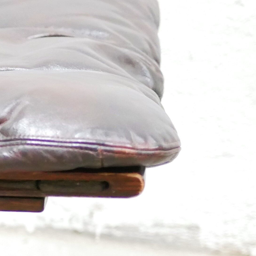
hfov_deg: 10.7
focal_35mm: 150
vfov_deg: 11.4
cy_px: 305
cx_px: -252
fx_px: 1255
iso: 3200
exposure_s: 1/30
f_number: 1.7
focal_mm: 20
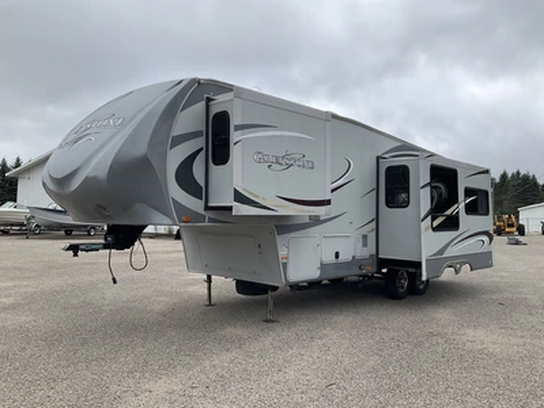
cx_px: 272
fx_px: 456
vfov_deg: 48.2
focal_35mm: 29
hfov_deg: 61.7
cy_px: 204
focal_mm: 3
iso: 25
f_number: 1.8
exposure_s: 1/1250
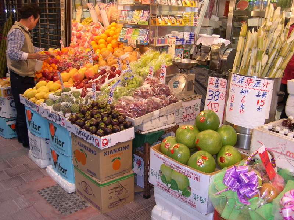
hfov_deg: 49.0
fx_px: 323
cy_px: 110
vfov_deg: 37.7
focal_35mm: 38
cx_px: 147
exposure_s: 1/30
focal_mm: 8
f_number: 2.8
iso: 100
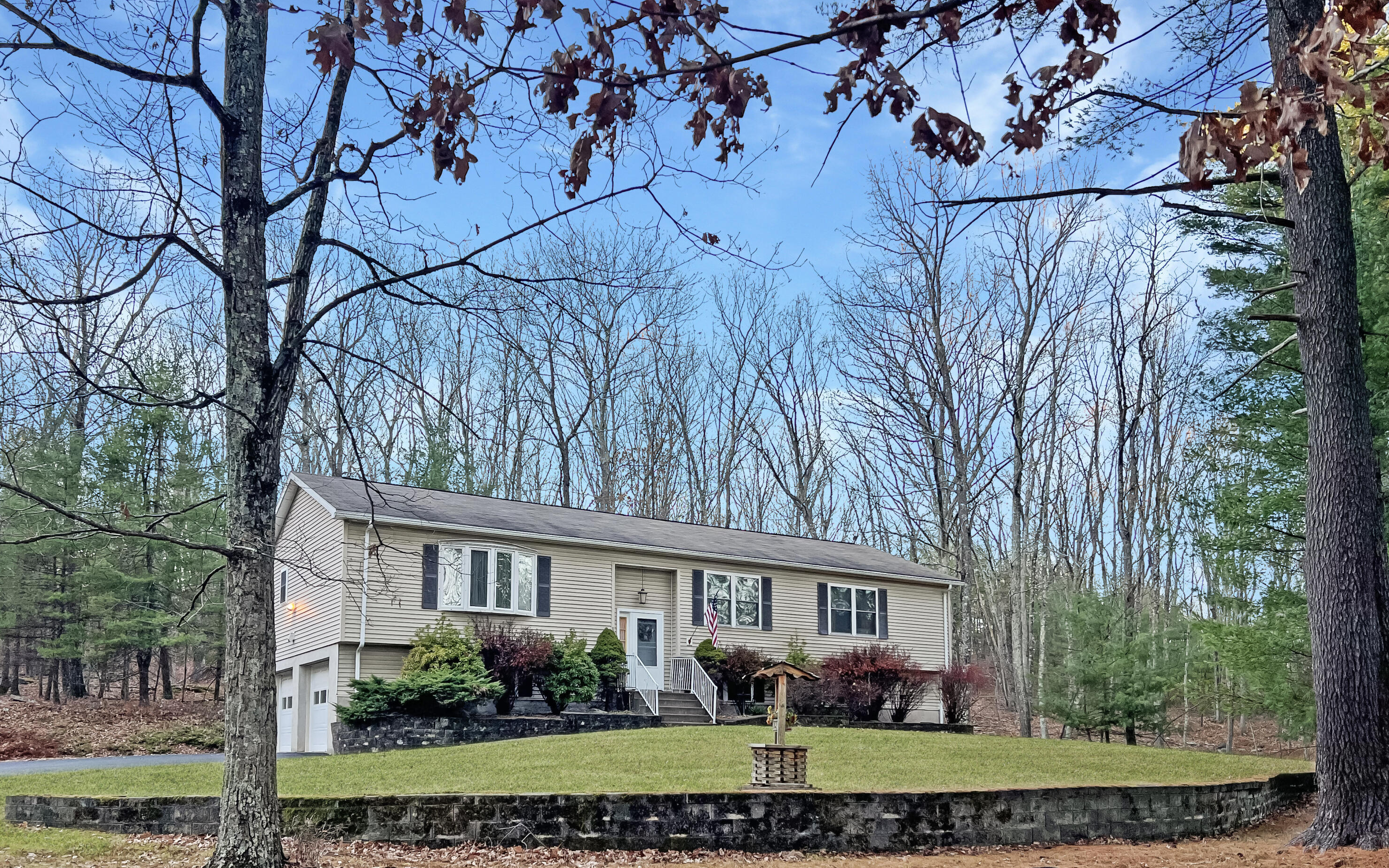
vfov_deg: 44.3
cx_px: 686
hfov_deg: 66.5
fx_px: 1060
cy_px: 519
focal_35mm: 28
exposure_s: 1/305
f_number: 1.5
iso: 50
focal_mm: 5.7
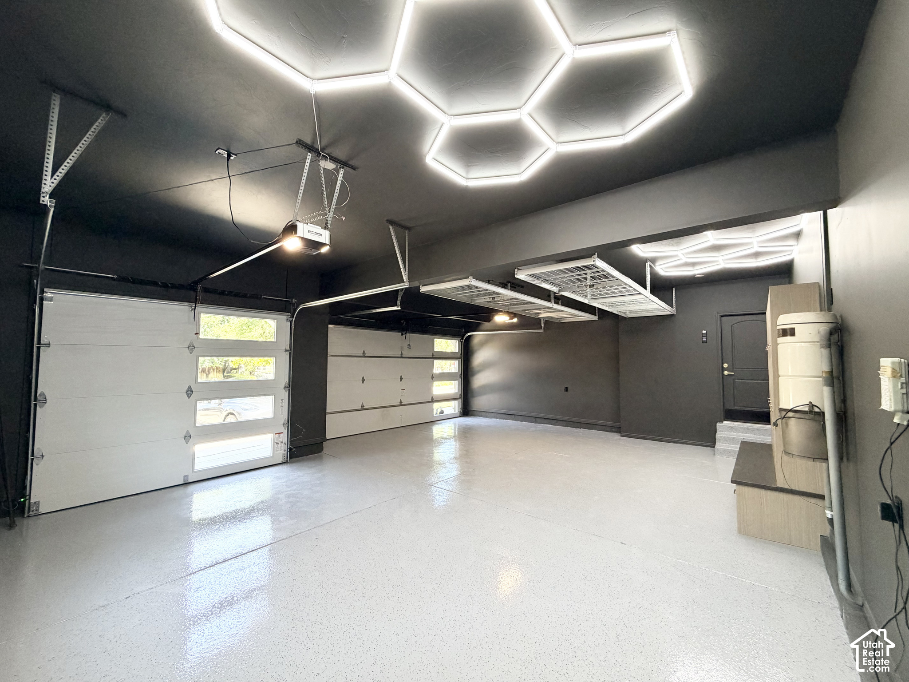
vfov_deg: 85.7
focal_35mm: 14
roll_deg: +0.6
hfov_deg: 102.1
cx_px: 454
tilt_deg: +3.7
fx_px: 368
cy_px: 341
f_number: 2.2
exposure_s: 1/120
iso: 250
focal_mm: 2.22
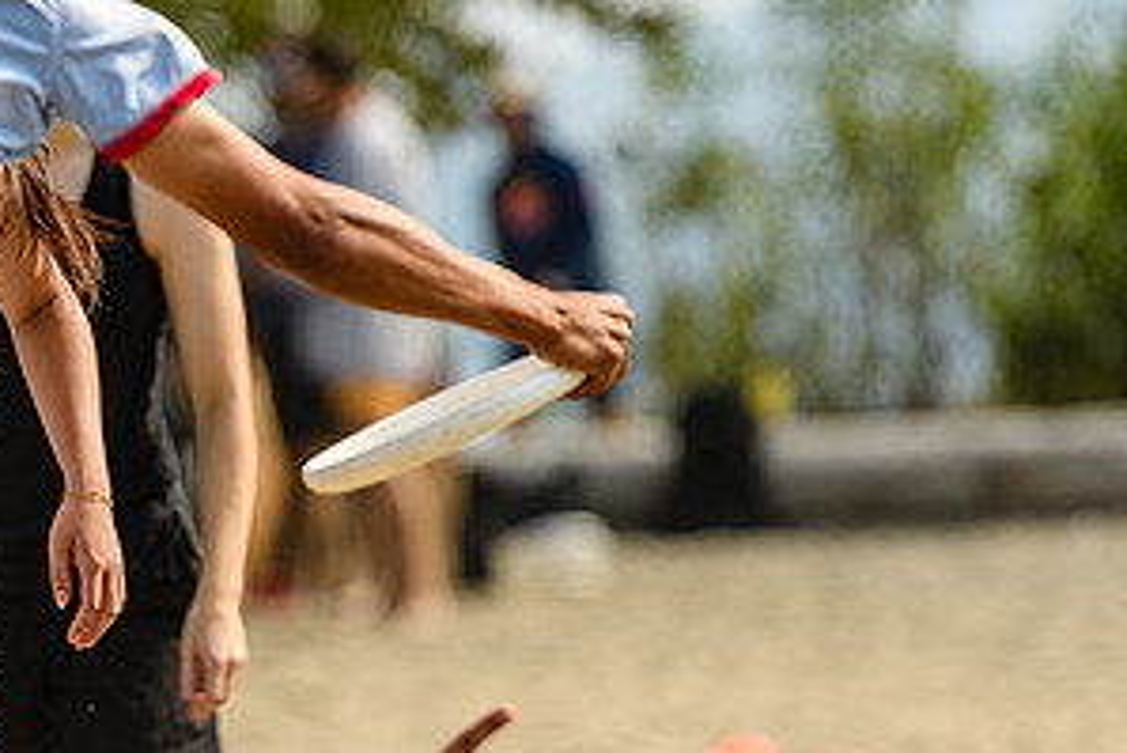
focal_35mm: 584
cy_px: 490
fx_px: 18290
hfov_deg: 3.5
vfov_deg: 2.4
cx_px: 45
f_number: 3.2
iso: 100
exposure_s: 1/2000
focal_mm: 200
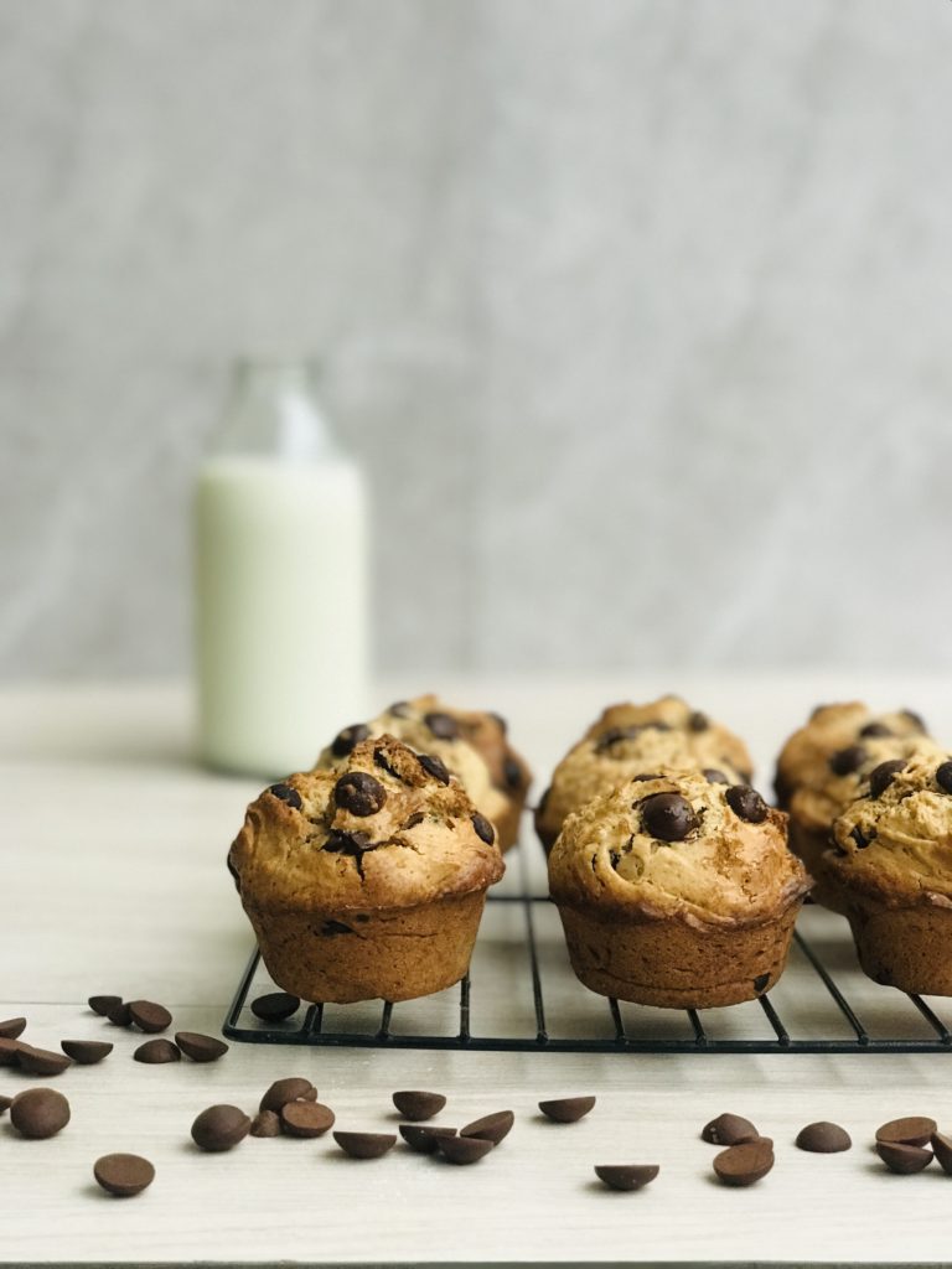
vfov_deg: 33.8
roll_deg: +0.2
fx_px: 2090
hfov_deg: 25.7
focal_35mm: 57
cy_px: 634
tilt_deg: -6.6
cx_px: 476
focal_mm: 6.6
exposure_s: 1/60
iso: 125
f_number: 2.8
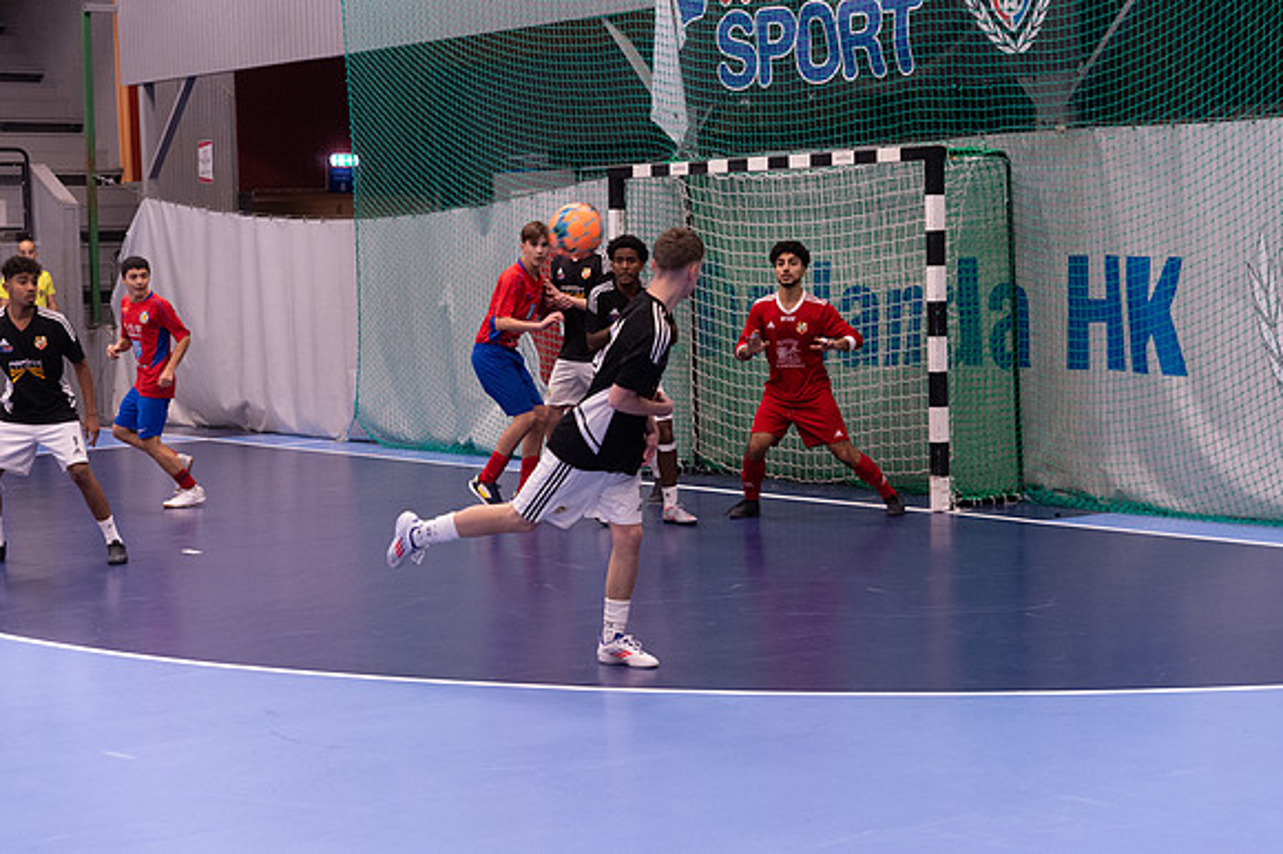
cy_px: 427
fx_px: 2561
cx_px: 642
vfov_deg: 18.9
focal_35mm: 72
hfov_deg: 28.1
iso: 8000
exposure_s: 1/500
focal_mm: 70
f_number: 3.2
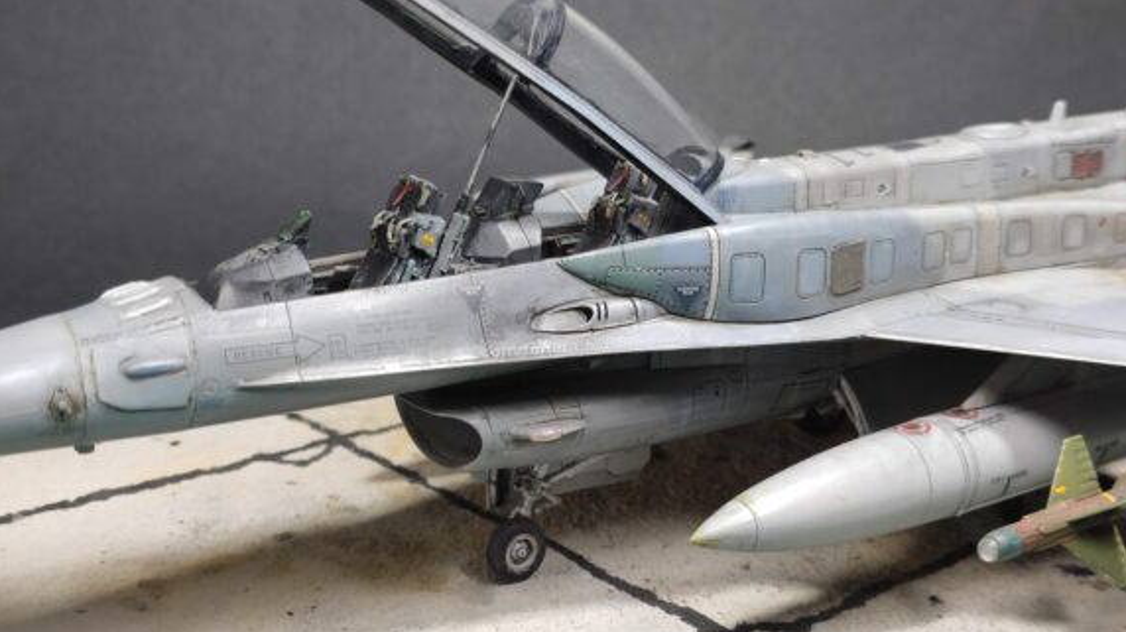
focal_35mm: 29
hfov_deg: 66.1
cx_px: 570
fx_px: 865
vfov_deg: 39.9
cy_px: 379
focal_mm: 4.77
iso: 279
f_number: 1.75
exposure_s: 1/100
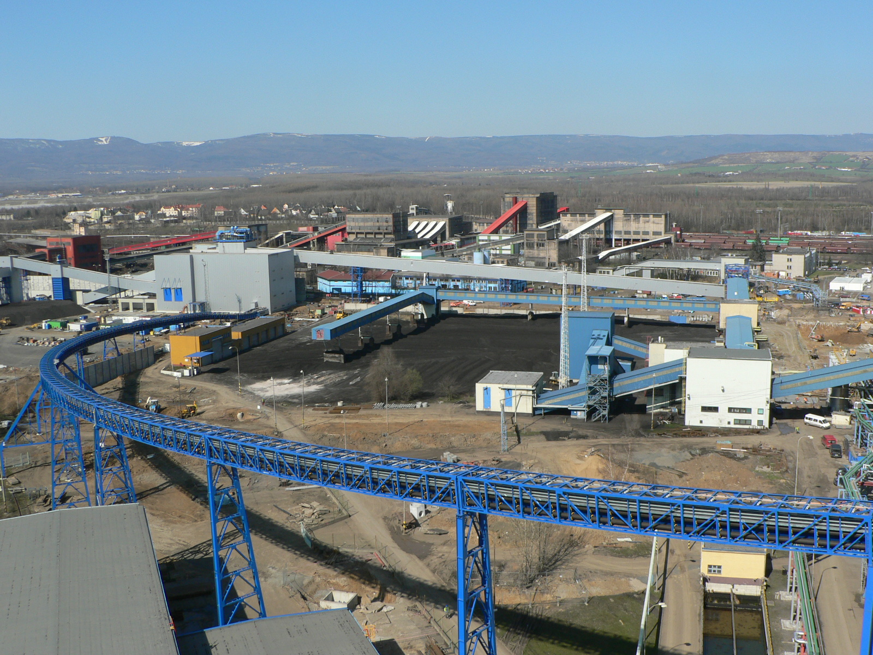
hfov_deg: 51.4
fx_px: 908
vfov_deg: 39.7
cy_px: 328
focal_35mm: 36
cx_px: 436
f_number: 5
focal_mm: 6
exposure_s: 1/400
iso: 80
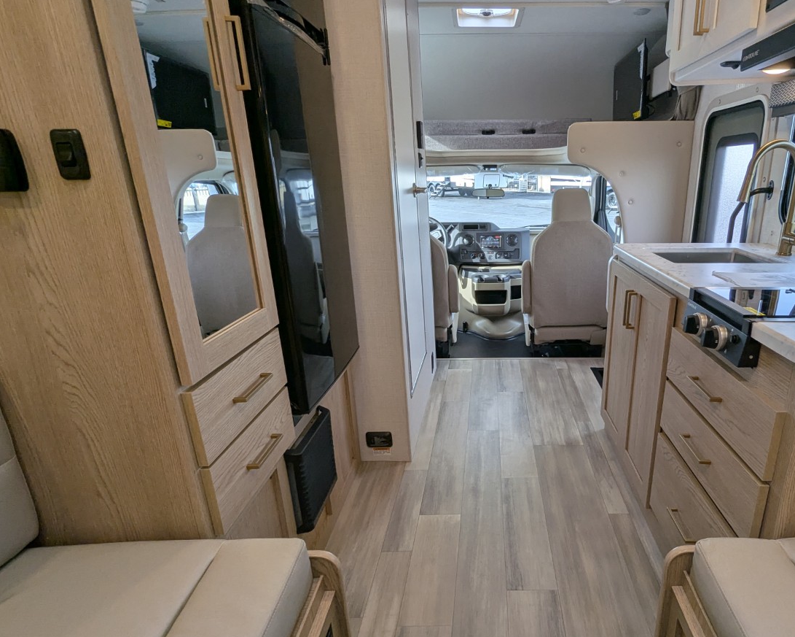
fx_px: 471
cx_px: 484
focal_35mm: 20
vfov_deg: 68.1
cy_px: 333
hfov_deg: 79.3
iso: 60
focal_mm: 2.35
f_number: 2.2
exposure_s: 1/209
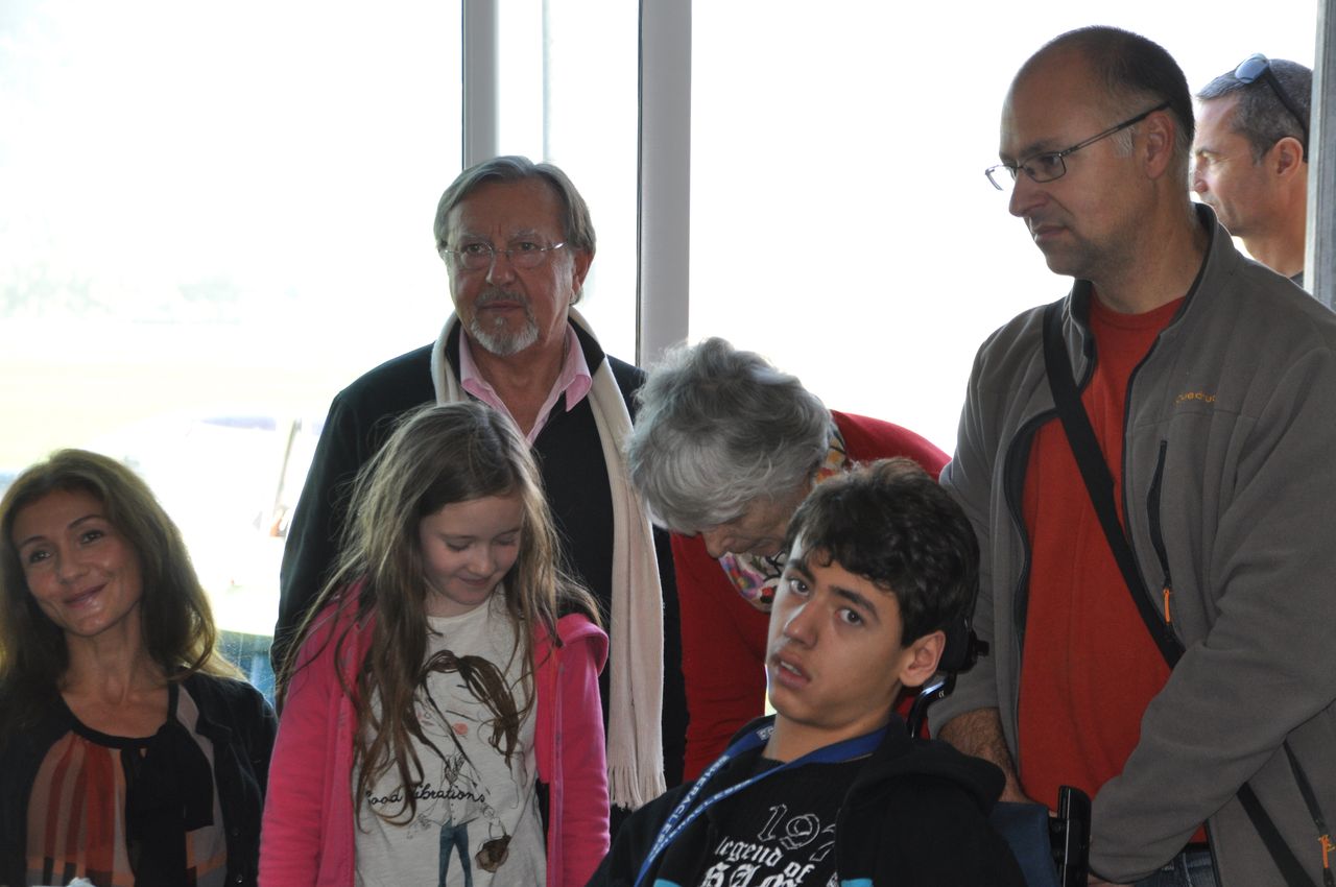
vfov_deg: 10.1
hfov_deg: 15.2
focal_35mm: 135
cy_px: 444
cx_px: 668
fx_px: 5004
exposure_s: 1/125
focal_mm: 90
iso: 560
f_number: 5.3
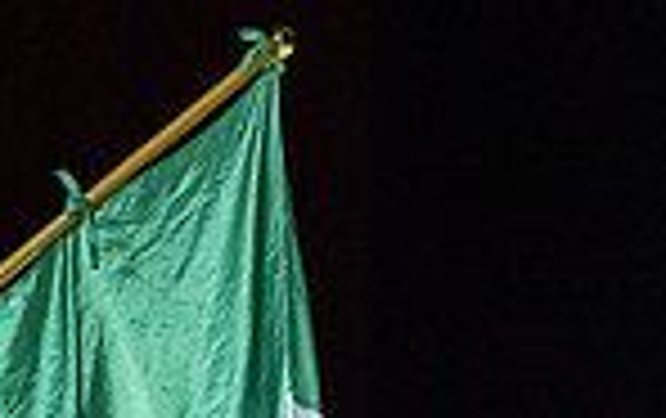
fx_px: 9598
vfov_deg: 2.5
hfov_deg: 3.9
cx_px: -499
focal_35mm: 528
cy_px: 420
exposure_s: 1/800
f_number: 3.5
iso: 5000
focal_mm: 105
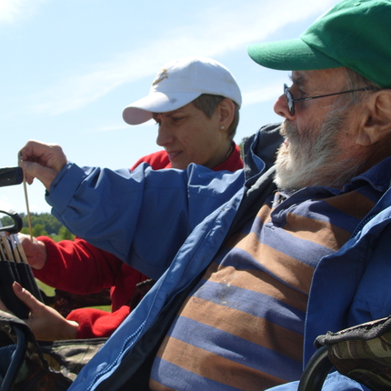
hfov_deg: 36.7
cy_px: 189
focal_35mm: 46
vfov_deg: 36.8
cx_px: 169
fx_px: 588
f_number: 4.8
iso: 80
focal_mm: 7.8
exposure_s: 1/750
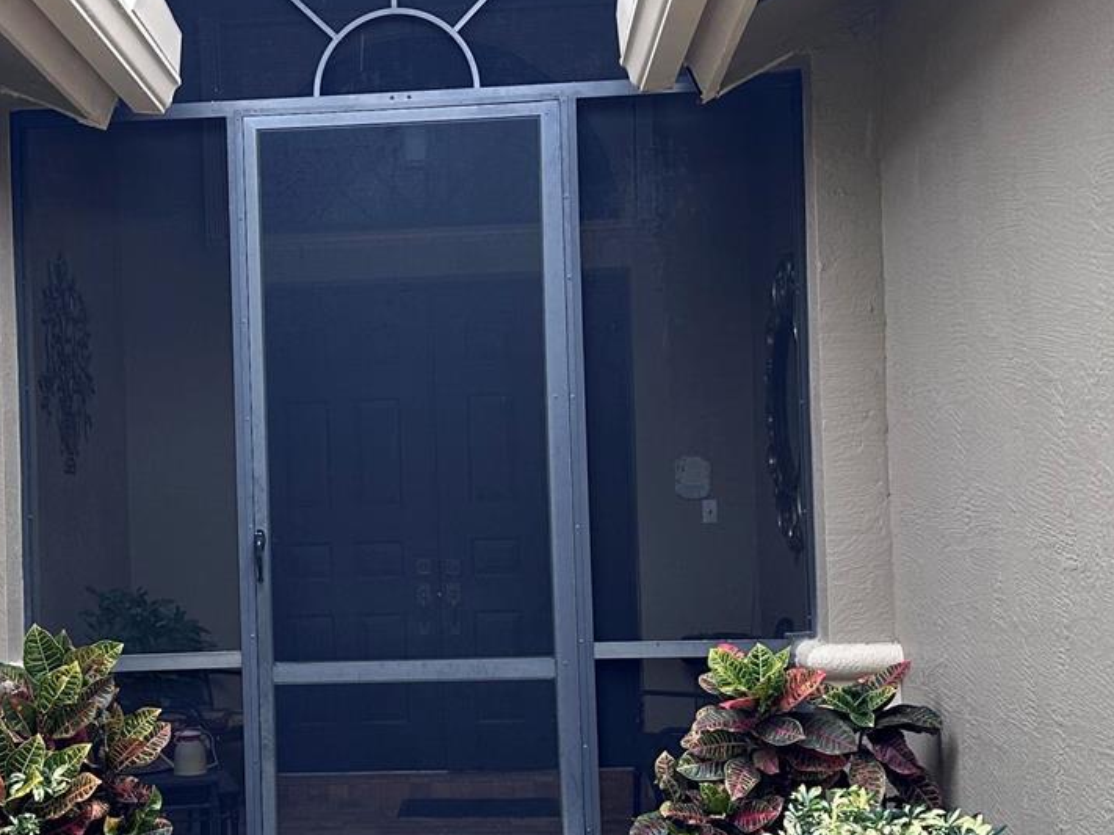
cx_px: 349
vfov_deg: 27.0
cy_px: 472
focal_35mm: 54
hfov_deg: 35.1
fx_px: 1738
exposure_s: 1/121
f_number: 1.78
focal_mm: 6.86
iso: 125
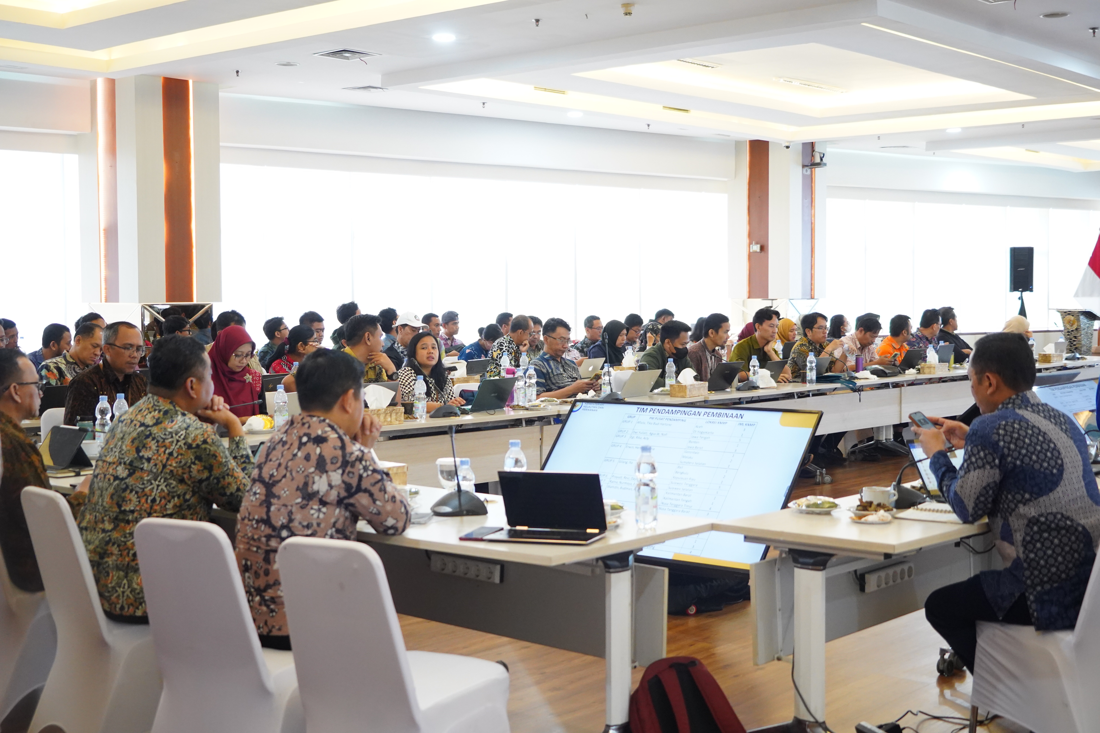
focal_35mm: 43
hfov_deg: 45.4
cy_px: 366
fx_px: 1314
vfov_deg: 31.2
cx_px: 550
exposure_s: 1/125
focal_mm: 43
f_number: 4.5
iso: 5000
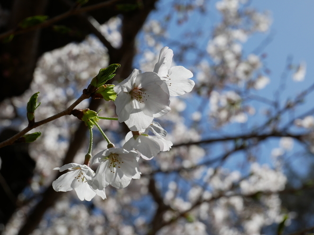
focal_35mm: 99
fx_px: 898
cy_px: 117
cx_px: 157
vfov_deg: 15.0
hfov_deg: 19.8
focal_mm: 49
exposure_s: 1/640
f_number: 10
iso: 200
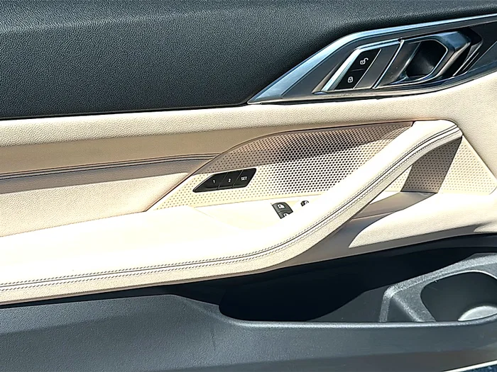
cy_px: 186
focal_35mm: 46
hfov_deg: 41.2
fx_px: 660
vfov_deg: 31.5
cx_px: 248
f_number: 1.78
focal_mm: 6.86
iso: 80
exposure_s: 1/5051
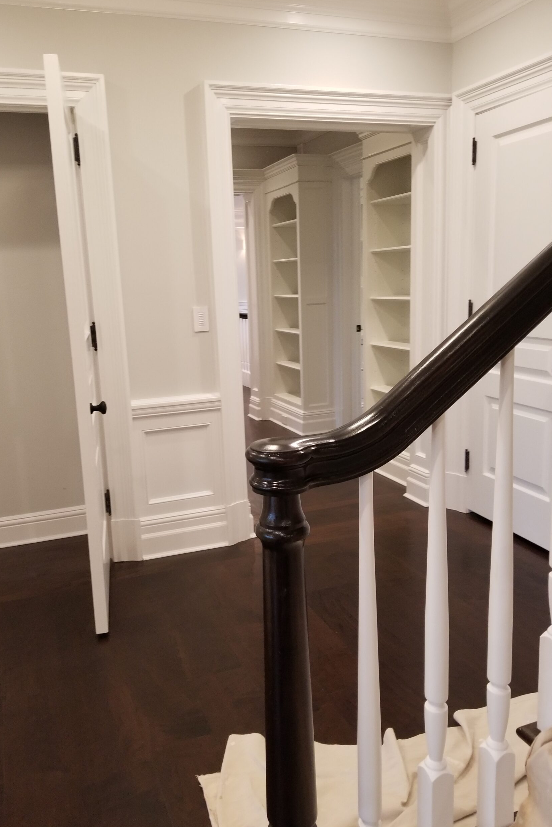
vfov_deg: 65.5
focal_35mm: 28
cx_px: 232
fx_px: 644
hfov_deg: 46.2
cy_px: 407
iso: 200
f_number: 1.7
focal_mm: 4.25
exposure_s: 1/60
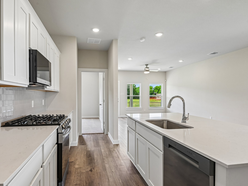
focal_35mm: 21
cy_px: 94
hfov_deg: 78.7
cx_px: 111
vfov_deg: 63.4
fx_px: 150
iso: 400
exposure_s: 1/50
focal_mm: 19
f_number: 8
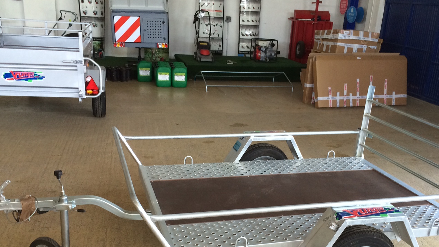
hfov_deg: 48.3
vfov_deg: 27.9
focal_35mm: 42
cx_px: 238
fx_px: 489
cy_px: 185
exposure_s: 1/30
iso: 100
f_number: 2.2
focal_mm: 4.12
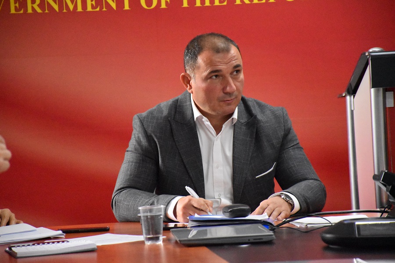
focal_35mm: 210
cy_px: 132
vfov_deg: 6.5
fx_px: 2304
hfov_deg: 9.8
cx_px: 198
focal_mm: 140
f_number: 5.6
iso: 12800
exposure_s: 1/400
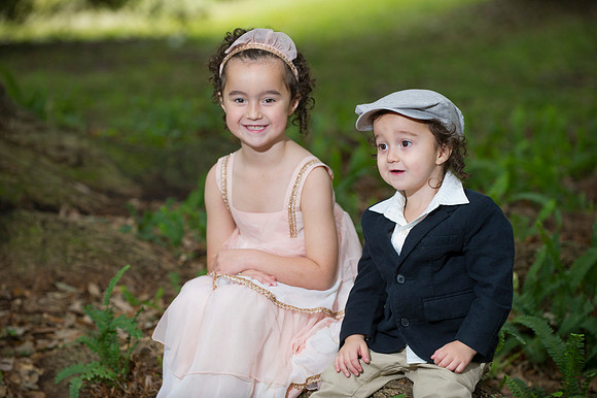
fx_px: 2072
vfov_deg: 11.0
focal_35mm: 125
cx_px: 298
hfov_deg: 16.4
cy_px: 199
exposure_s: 1/250
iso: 320
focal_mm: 125
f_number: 3.2
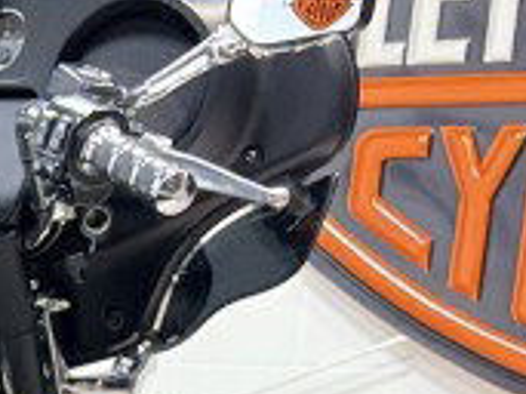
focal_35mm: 162
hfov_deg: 10.2
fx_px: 2460
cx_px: -832
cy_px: 908
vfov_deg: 8.5
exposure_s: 1/120
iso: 100
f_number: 1.6
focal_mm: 5.96
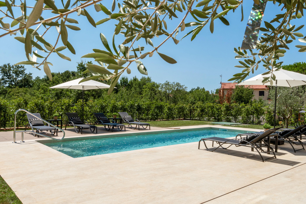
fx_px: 212
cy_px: 102
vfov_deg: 51.3
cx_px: 153
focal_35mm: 25
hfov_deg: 71.5
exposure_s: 1/250
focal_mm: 16.7
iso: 320
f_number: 18
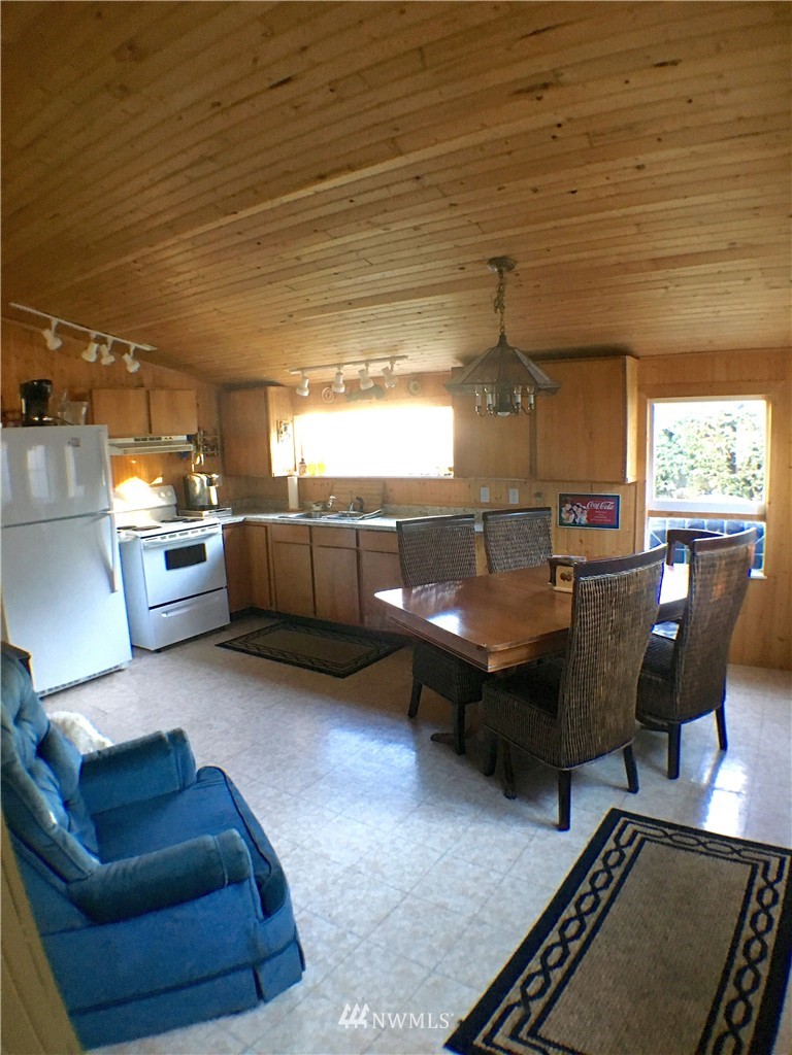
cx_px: 396
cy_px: 528
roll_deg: +2.3
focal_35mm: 29
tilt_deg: -8.3
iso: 200
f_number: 2.2
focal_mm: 4.15
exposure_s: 1/30
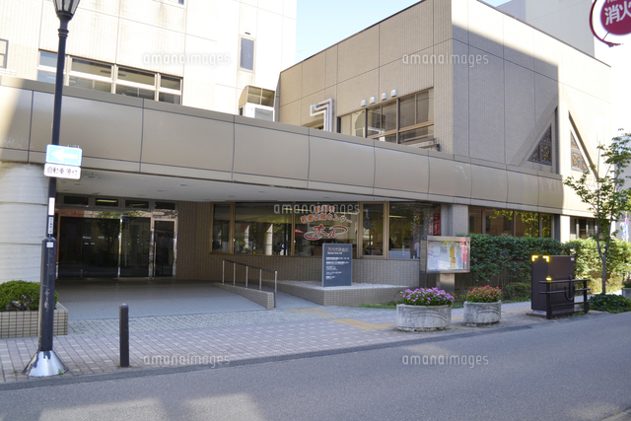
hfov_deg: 67.4
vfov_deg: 48.0
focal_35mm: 27
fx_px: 473
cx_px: 316
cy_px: 210
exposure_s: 1/200
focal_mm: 18
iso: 100
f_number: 4.5
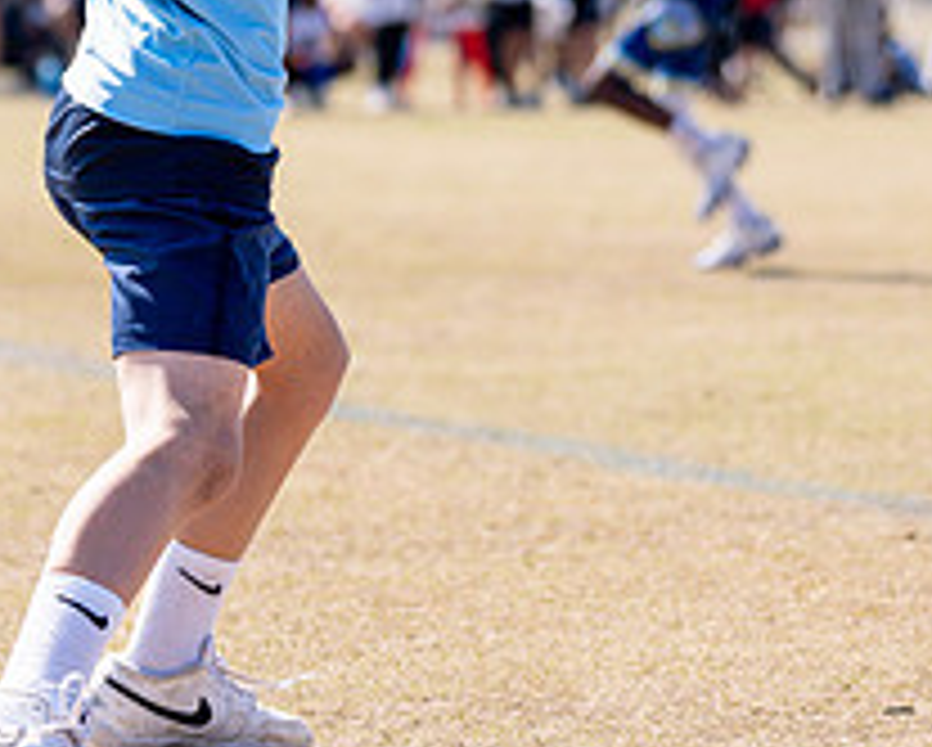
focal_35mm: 248
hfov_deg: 7.8
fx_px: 6847
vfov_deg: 6.2
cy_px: -122
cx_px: 178
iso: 100
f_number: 2.8
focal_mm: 70
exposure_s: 1/2500
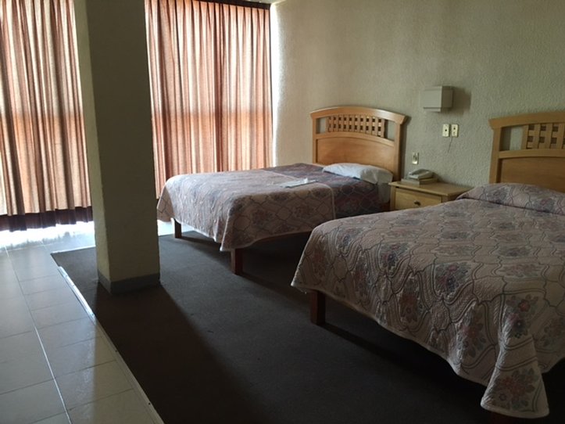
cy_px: 212
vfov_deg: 48.2
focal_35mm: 29
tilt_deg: -12.9
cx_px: 282
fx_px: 473
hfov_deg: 61.7
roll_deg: -0.4
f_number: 2.2
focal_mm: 4.15
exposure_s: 1/30
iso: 160
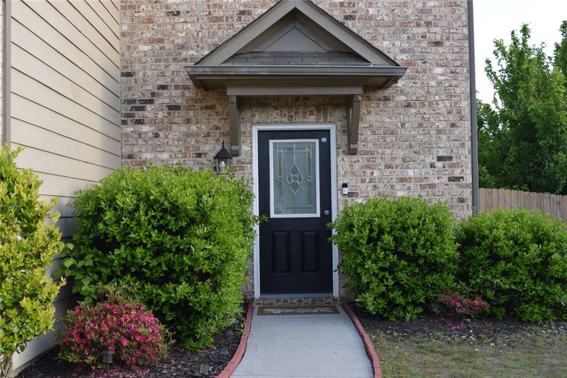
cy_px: 189
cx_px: 284
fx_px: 685
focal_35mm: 44
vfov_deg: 30.8
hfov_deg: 45.0
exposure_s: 1/250
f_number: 8
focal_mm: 29
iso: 400
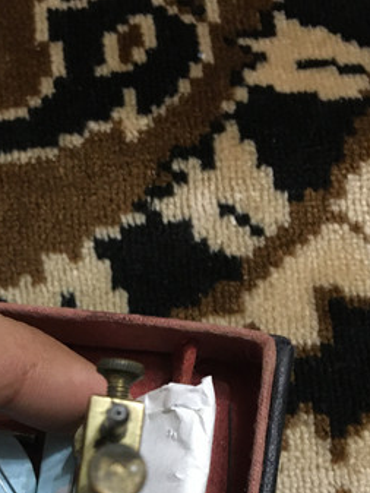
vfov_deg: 33.3
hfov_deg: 26.1
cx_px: 75
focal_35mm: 55
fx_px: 783
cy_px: 433
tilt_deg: -76.2
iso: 400
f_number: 2.2
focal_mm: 4.15
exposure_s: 1/17
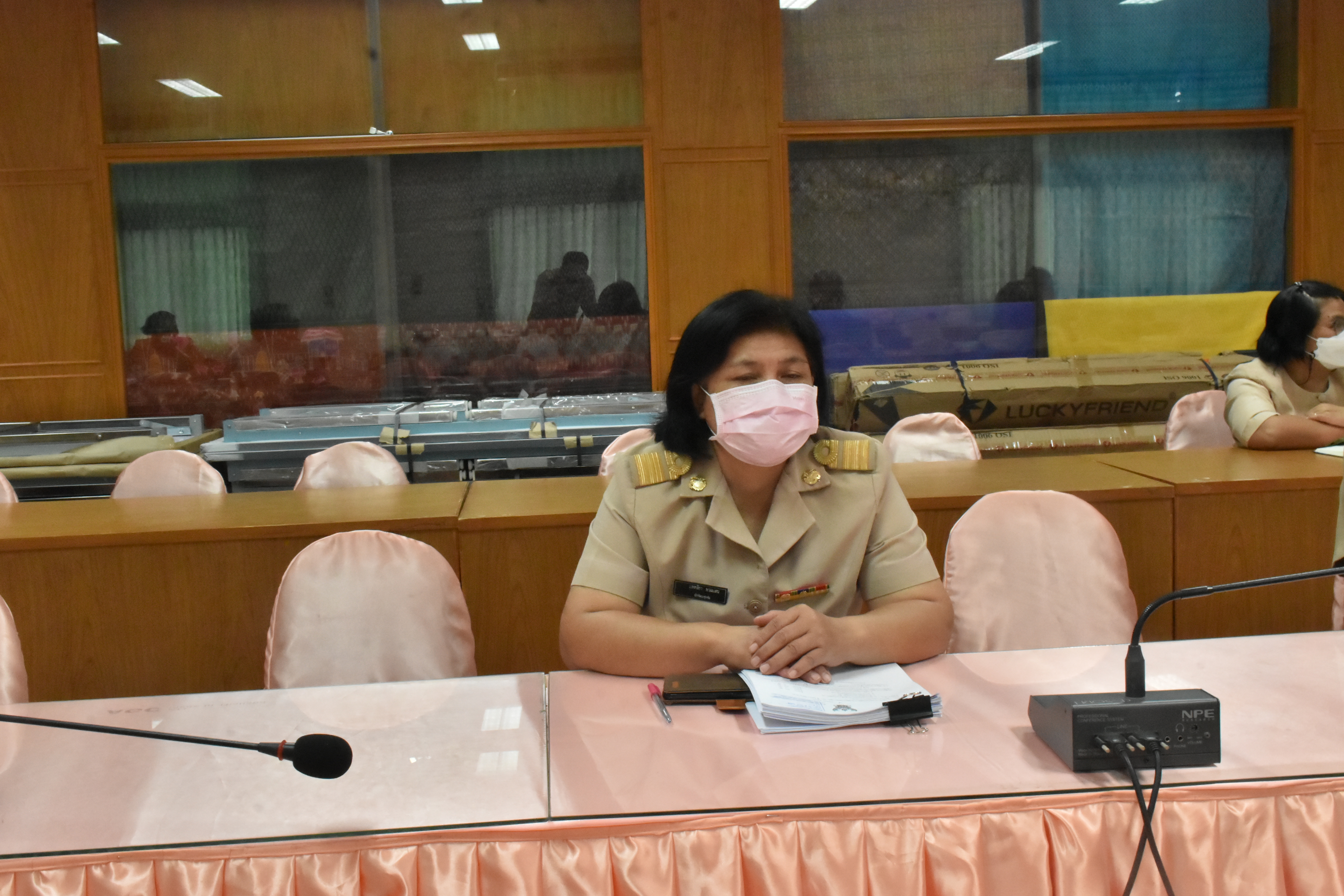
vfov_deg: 33.0
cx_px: 672
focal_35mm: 40
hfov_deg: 47.9
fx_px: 1512
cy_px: 448
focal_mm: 27
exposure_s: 1/30
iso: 3200
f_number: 18
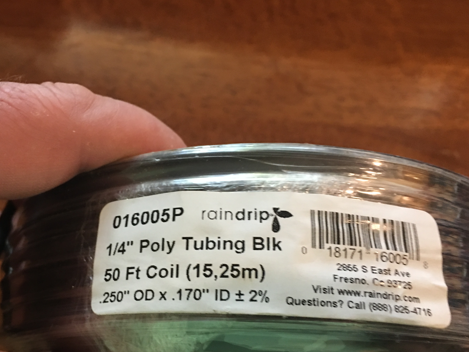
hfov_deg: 48.5
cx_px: 176
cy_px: 226
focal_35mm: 38
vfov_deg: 37.4
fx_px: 515
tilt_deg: -64.8
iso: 80
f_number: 2.2
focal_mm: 4.15
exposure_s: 1/8
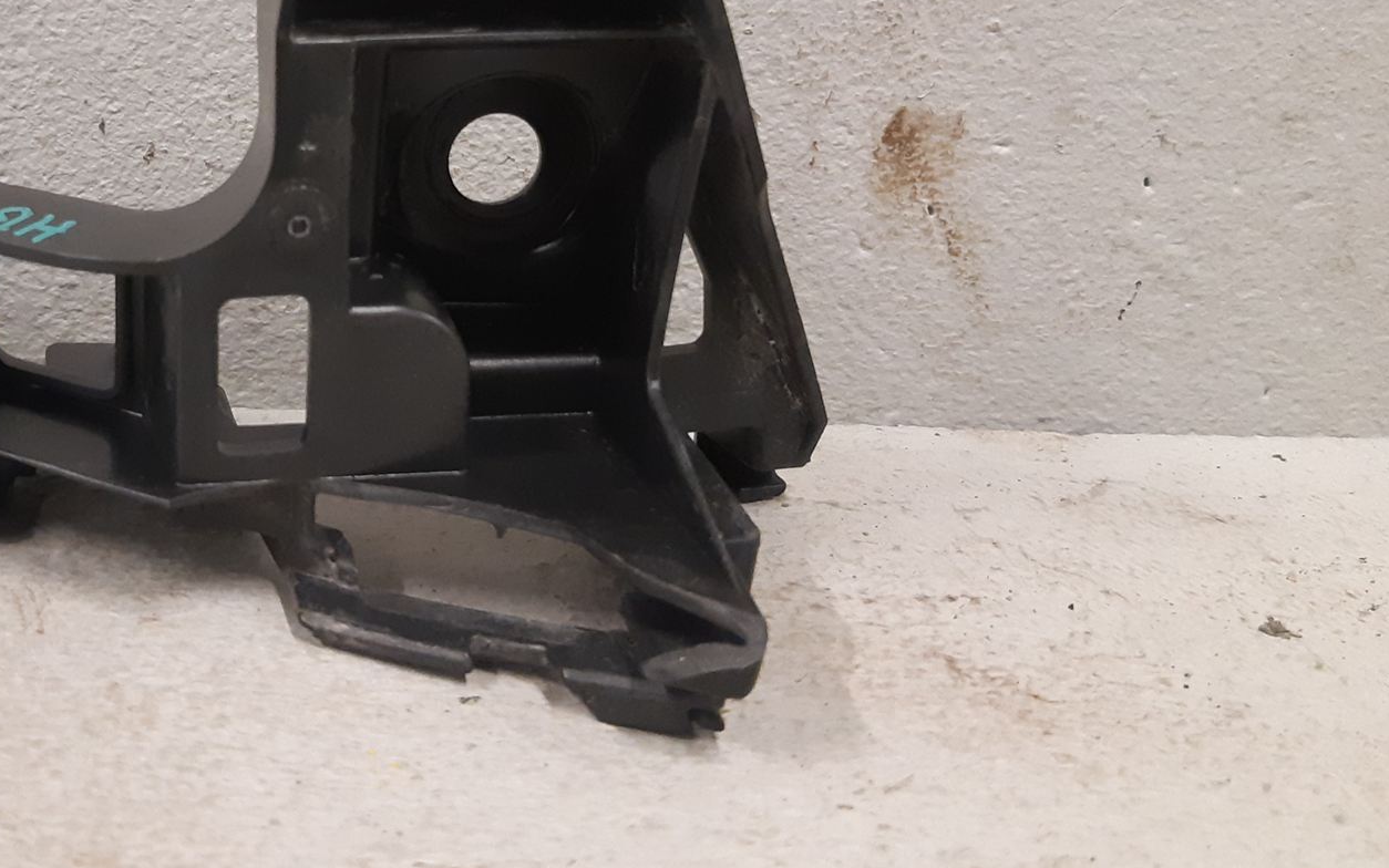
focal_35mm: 45
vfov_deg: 28.0
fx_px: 1704
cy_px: 168
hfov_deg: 43.0
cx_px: 346
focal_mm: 3.93
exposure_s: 1/50
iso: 250
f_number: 1.7
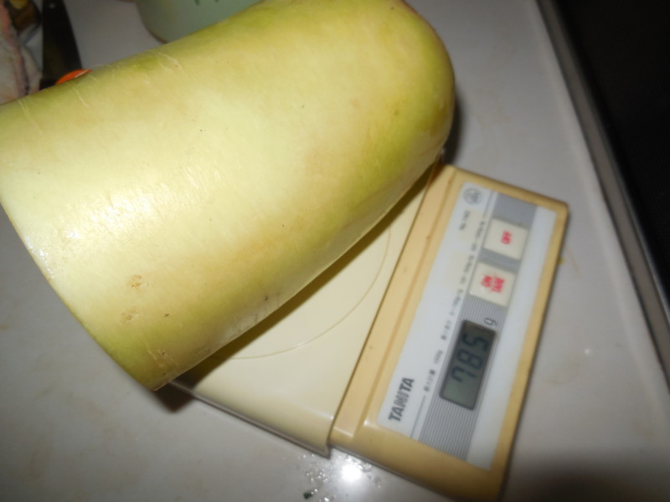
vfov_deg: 54.9
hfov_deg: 69.4
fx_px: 484
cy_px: 251
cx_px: 335
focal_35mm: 25
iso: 125
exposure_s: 1/25
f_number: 6.2
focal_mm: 4.5
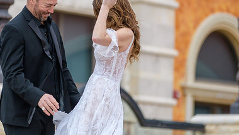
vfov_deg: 4.5
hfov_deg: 7.9
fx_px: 1724
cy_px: 44
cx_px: 92
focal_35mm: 272
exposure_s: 1/3200
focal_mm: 170
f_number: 2.8
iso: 400
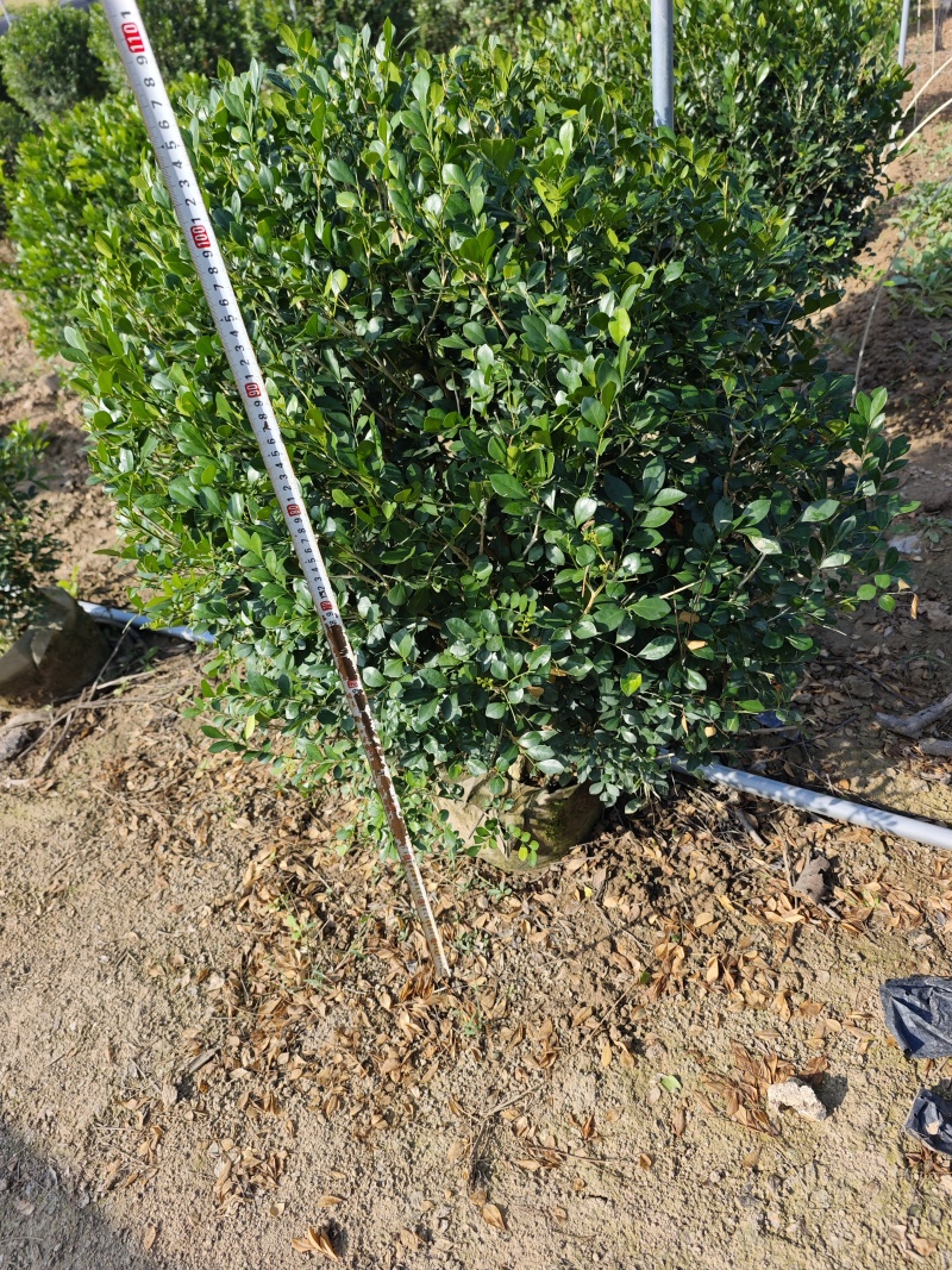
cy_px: 635
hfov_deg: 58.9
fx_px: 844
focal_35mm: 23
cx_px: 476
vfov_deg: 73.9
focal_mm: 6.55
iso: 50
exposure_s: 1/1800
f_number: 1.6
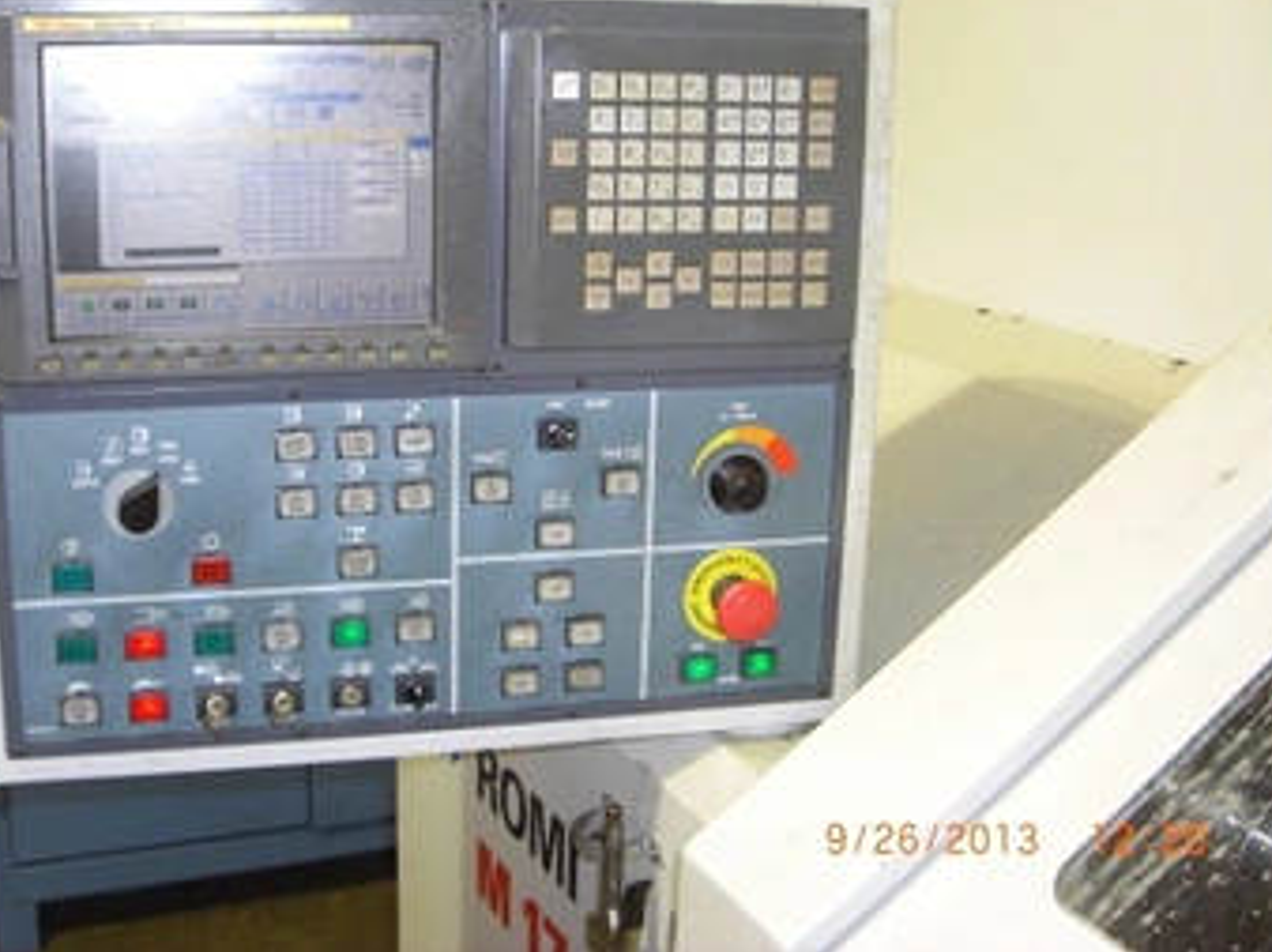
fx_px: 1652
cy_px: 391
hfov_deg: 42.0
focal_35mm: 45
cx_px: 546
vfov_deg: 32.1
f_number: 2.7
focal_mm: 6.2
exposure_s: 1/60
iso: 200
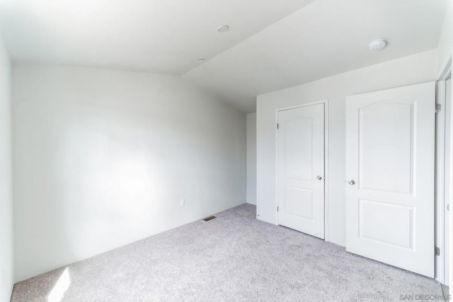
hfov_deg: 104.3
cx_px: 226
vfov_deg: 81.2
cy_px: 151
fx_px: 176
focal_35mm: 14
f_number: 8
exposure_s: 1/4
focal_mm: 14
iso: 100
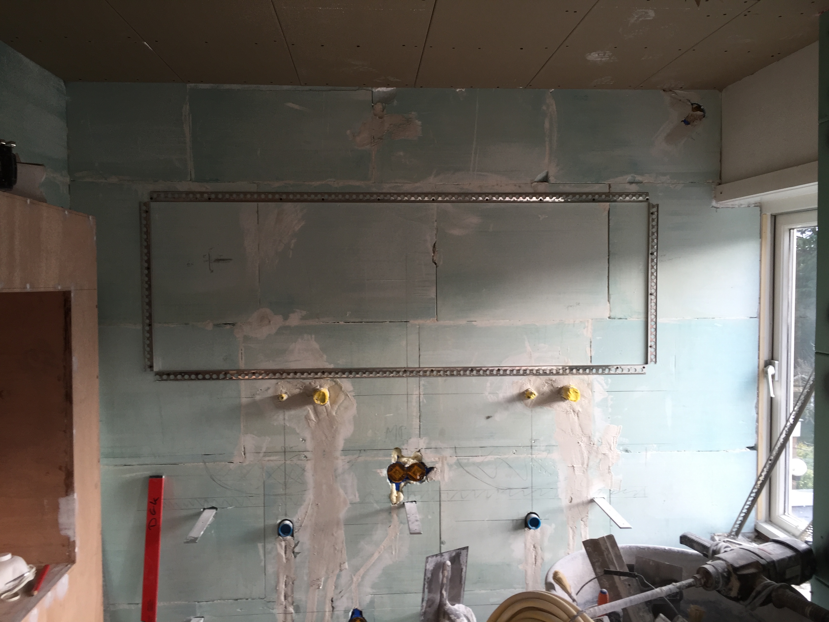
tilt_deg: -3.3
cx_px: 414
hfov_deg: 61.7
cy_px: 311
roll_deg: -0.1
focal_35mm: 29
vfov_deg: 48.2
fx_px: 695
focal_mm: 4.15
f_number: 2.2
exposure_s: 1/50
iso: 32
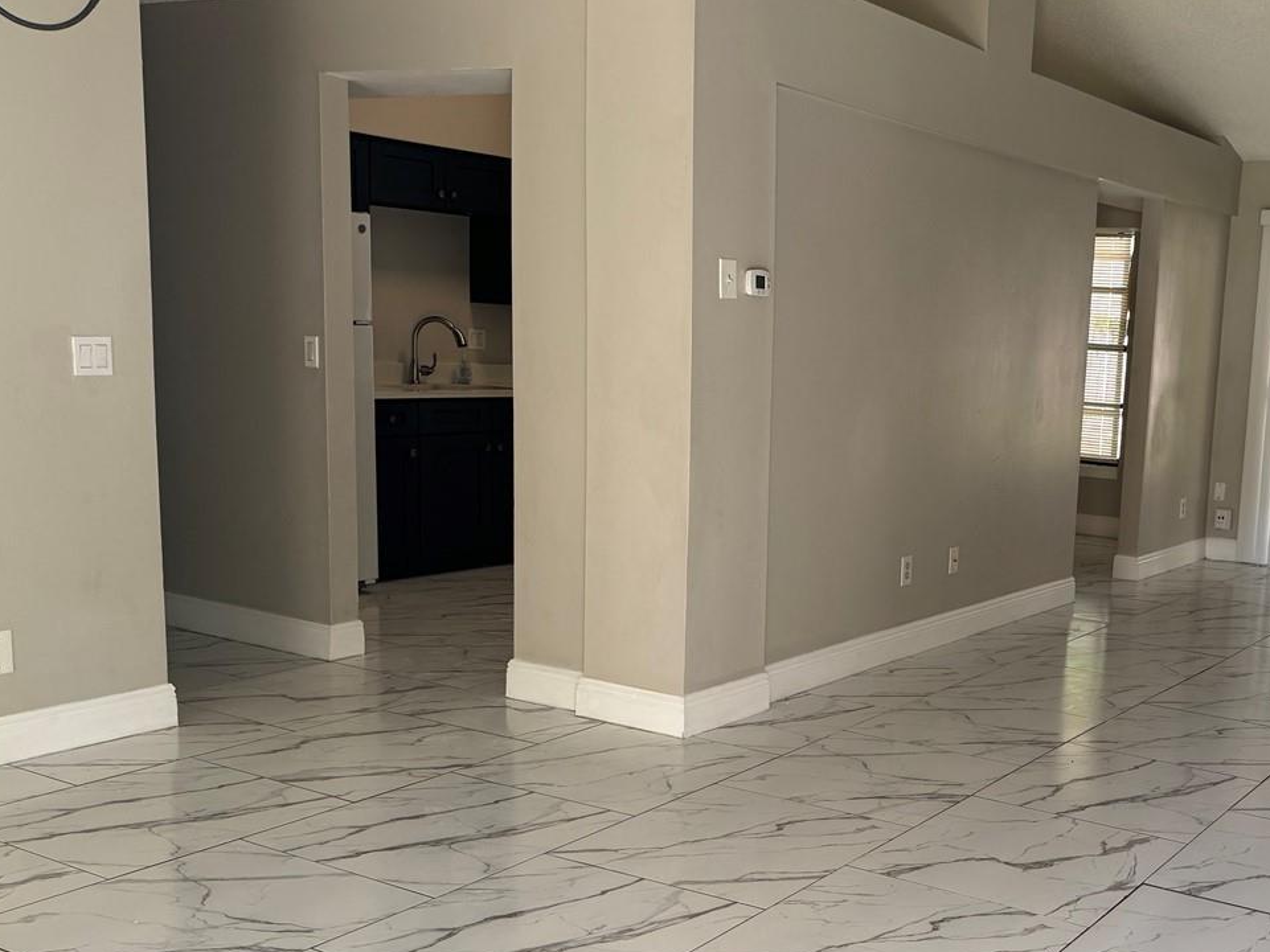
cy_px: 557
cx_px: 1001
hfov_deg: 44.7
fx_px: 1468
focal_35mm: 40
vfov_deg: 35.9
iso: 125
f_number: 1.78
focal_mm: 6.76
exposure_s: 1/121
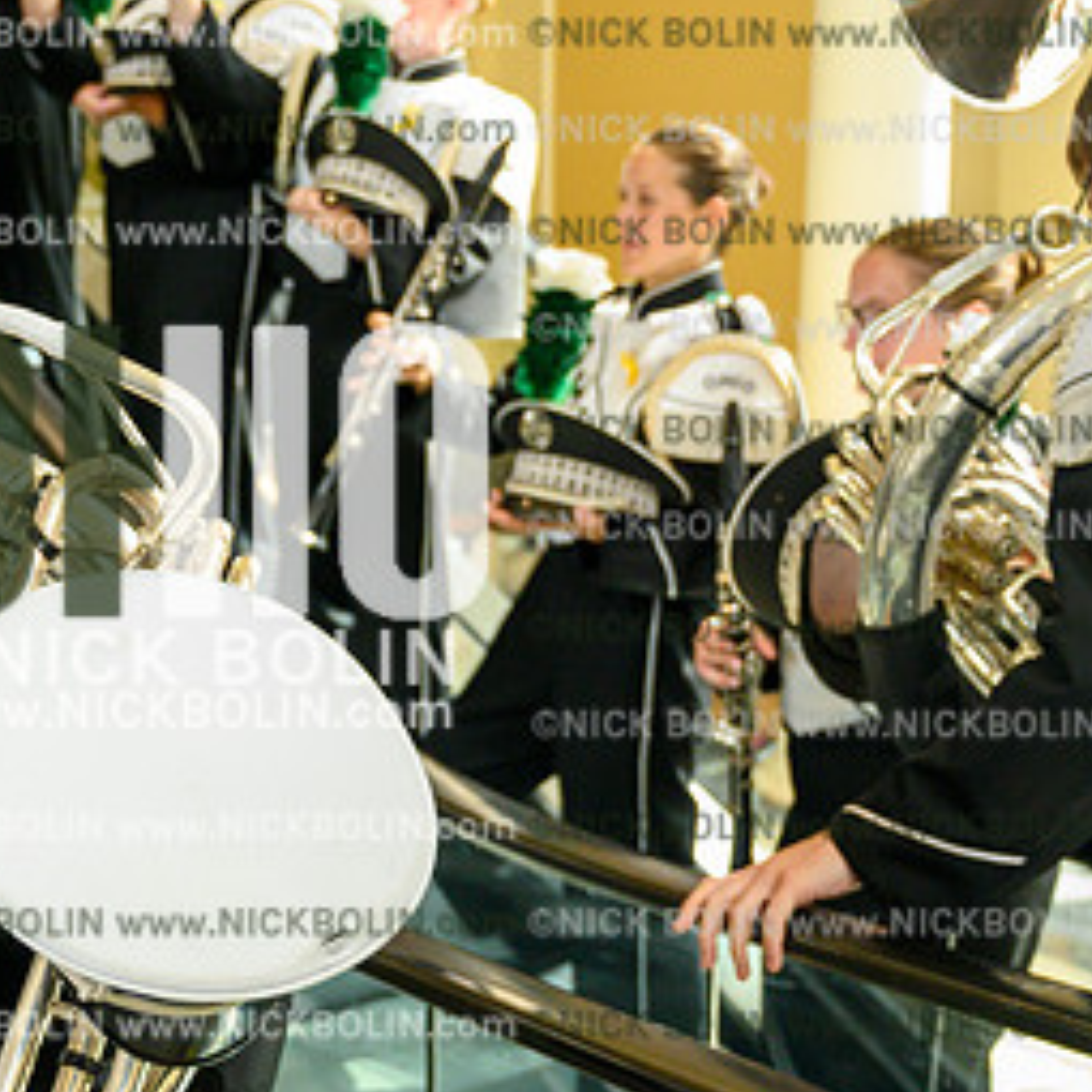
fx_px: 2070
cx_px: 184
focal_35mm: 58
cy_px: 527
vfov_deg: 29.5
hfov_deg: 28.8
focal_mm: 30
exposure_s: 1/800
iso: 3200
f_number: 4
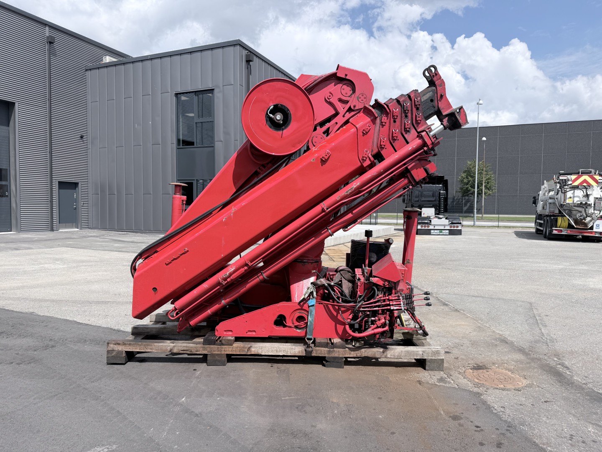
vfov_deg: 56.8
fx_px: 417
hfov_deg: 71.6
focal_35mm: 24
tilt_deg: -3.1
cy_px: 226
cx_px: 301
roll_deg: -1.0
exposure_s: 1/5319
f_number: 1.78
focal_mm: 6.76
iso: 80
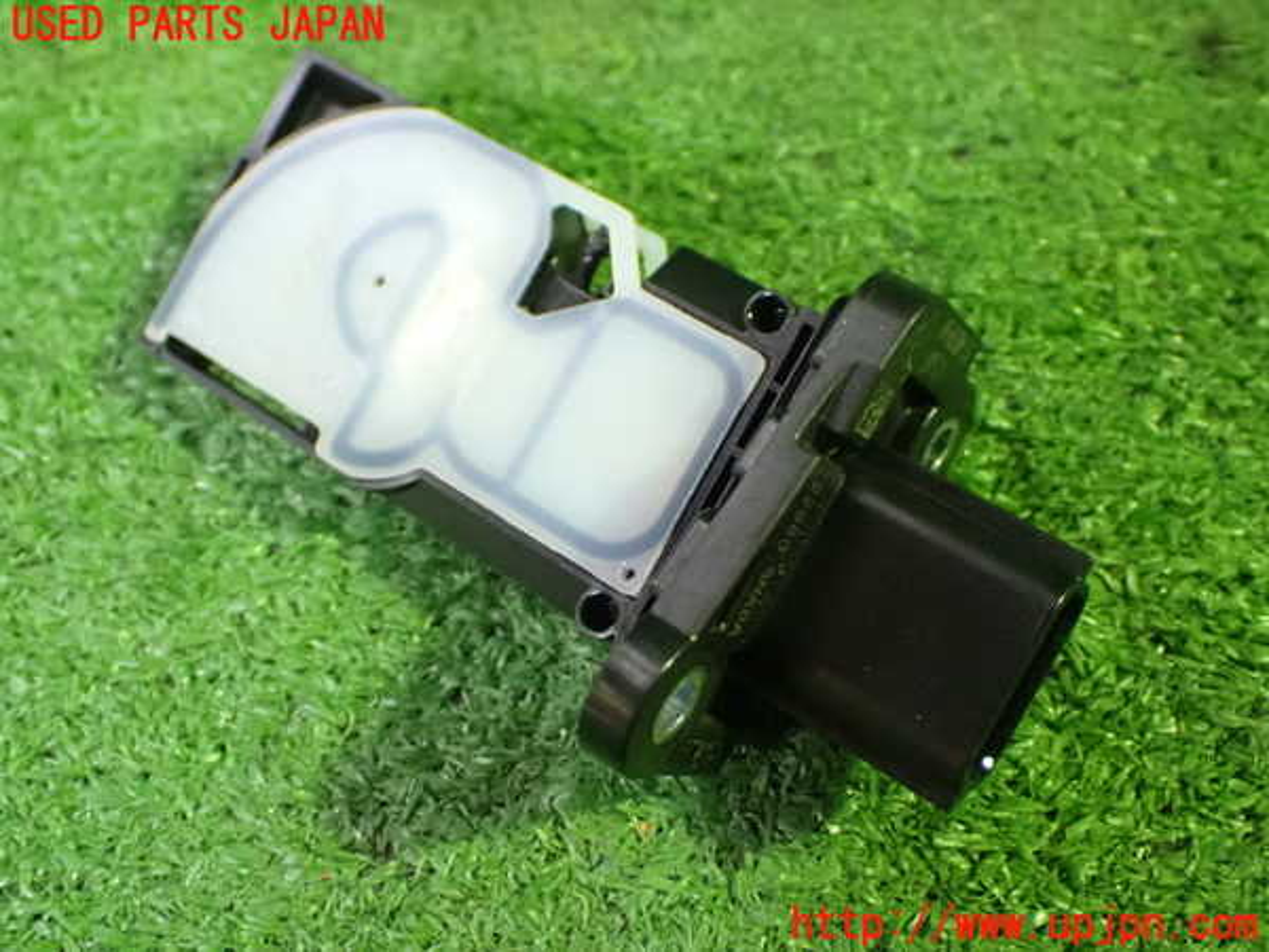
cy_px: 476
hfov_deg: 40.4
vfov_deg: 30.9
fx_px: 1723
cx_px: 634
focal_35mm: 47
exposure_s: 1/50
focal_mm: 8.4
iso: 1600
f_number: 3.1
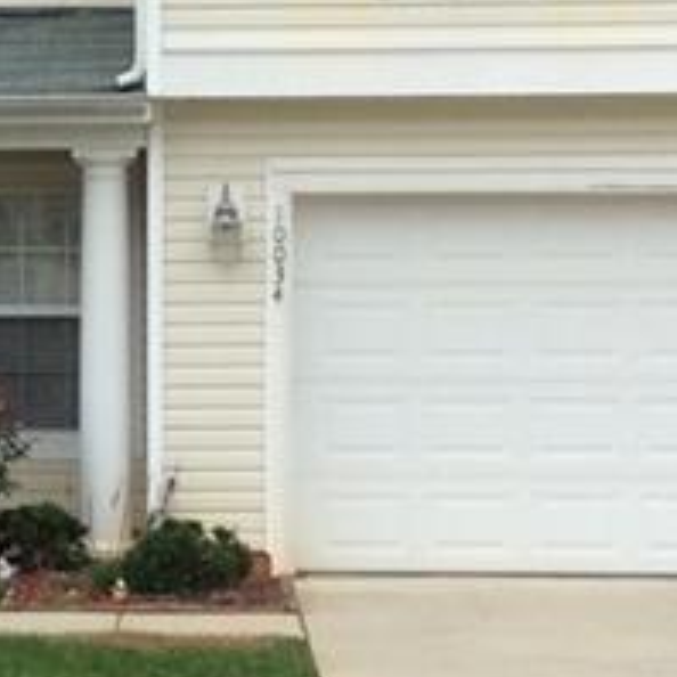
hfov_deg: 11.7
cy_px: 342
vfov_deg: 12.0
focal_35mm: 146
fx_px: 3230
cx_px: -127
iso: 32
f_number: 2.4
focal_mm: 3.3
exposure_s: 1/311
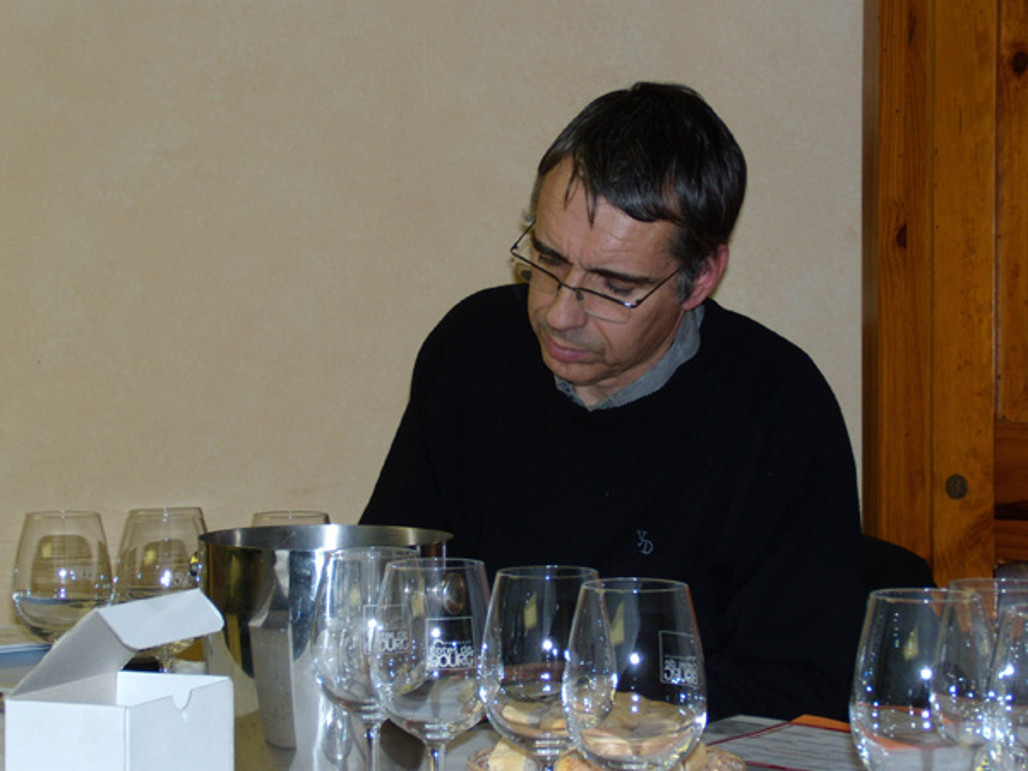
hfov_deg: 28.2
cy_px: 386
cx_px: 514
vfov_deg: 21.3
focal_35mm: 69
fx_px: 2049
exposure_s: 1/60
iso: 160
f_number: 4.1
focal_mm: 12.2
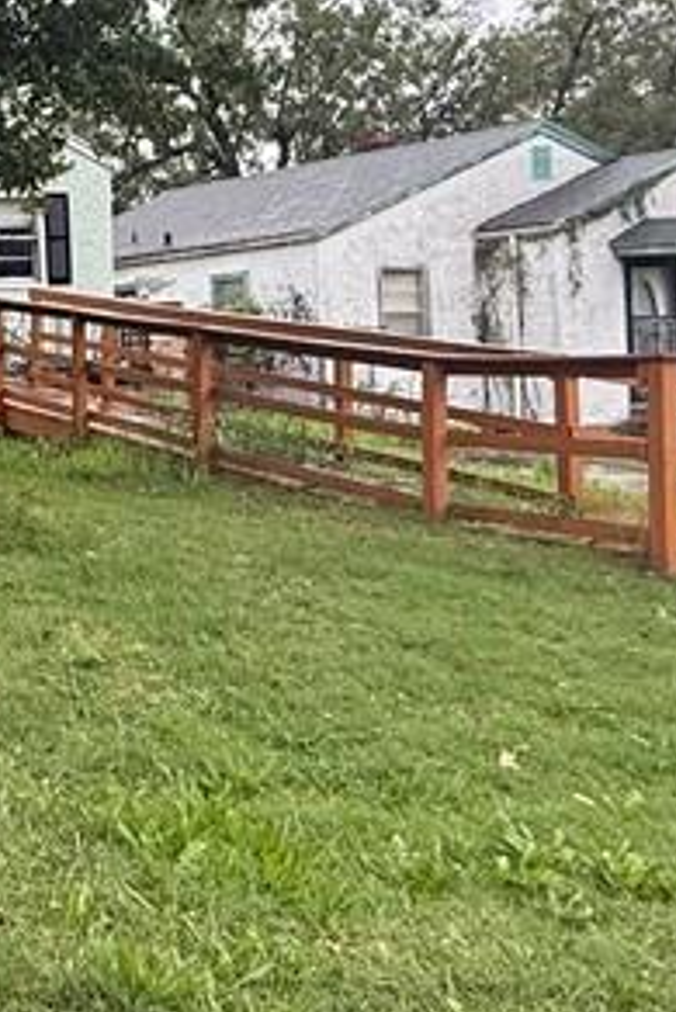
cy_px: 326
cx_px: -433
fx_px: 1435
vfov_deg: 38.4
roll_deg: +1.0
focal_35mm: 51
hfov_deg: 20.9
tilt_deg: +2.6
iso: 125
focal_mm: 2.22
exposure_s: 1/99
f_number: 2.2
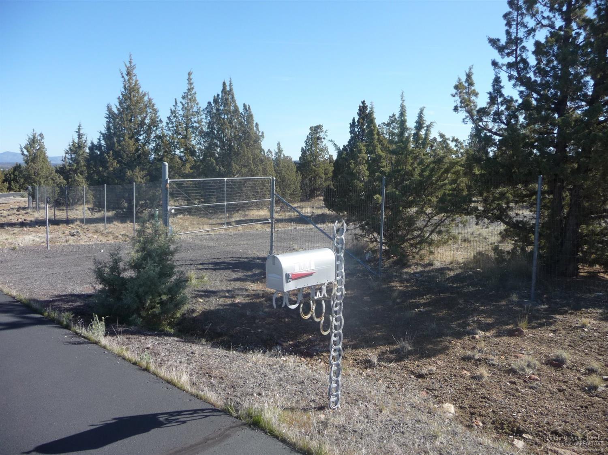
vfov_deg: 49.7
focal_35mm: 28
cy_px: 228
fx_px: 492
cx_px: 304
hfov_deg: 63.5
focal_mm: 4.7
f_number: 3.3
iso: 100
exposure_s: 1/640
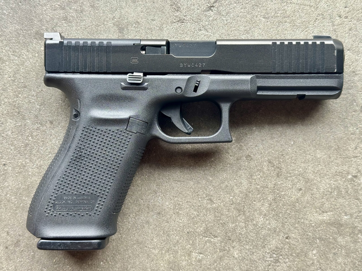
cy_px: 136
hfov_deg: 39.7
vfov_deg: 30.3
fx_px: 502
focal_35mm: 48
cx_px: 181
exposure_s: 1/255
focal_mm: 6.76
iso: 64
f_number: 1.78
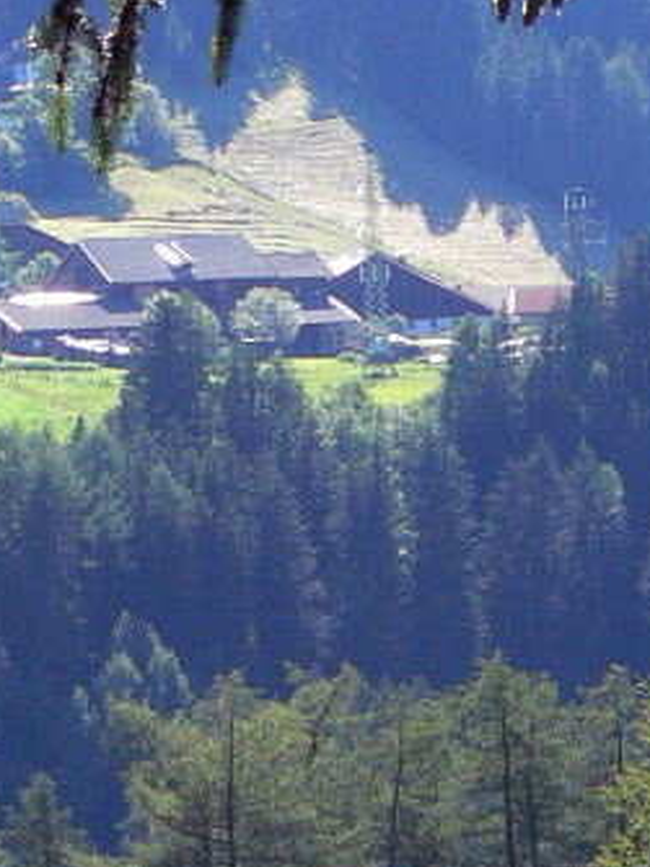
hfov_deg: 4.2
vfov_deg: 5.6
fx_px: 8894
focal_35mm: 355
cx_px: 855
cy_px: 844
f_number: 5
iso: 80
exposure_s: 1/100
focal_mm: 15.4
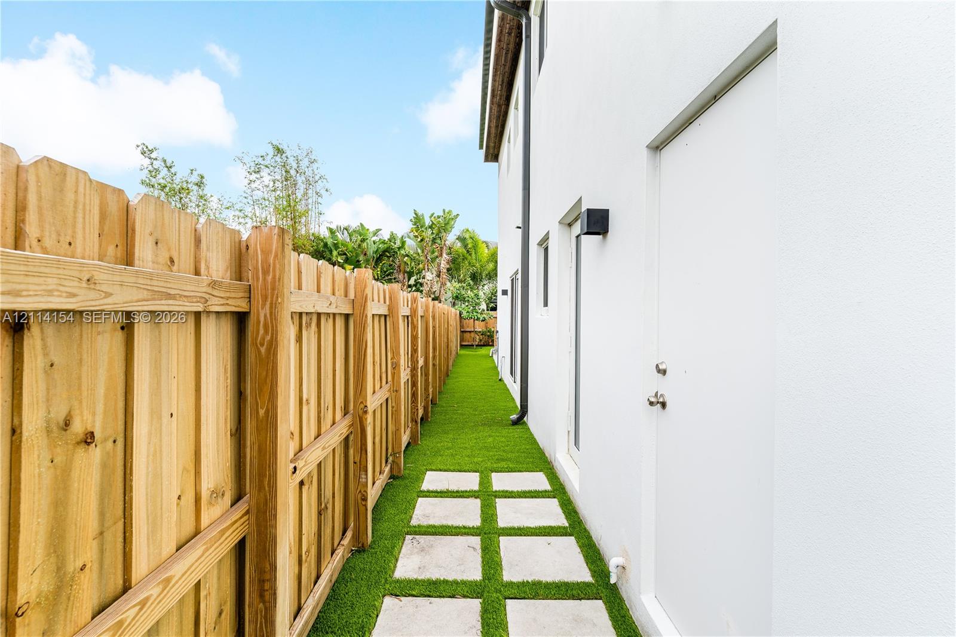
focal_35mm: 16
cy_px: 318
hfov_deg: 96.7
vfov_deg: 73.7
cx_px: 478
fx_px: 425
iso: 100
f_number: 9
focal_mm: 16
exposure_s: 1/100
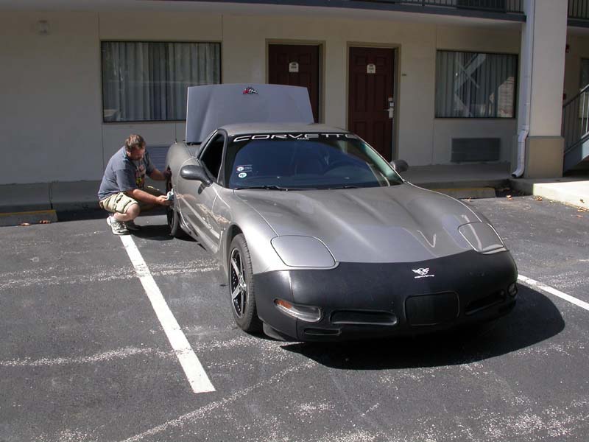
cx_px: 294
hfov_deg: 49.0
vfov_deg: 37.7
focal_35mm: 38
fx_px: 647
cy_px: 221
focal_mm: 7.85
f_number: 6
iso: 100
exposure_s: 1/271
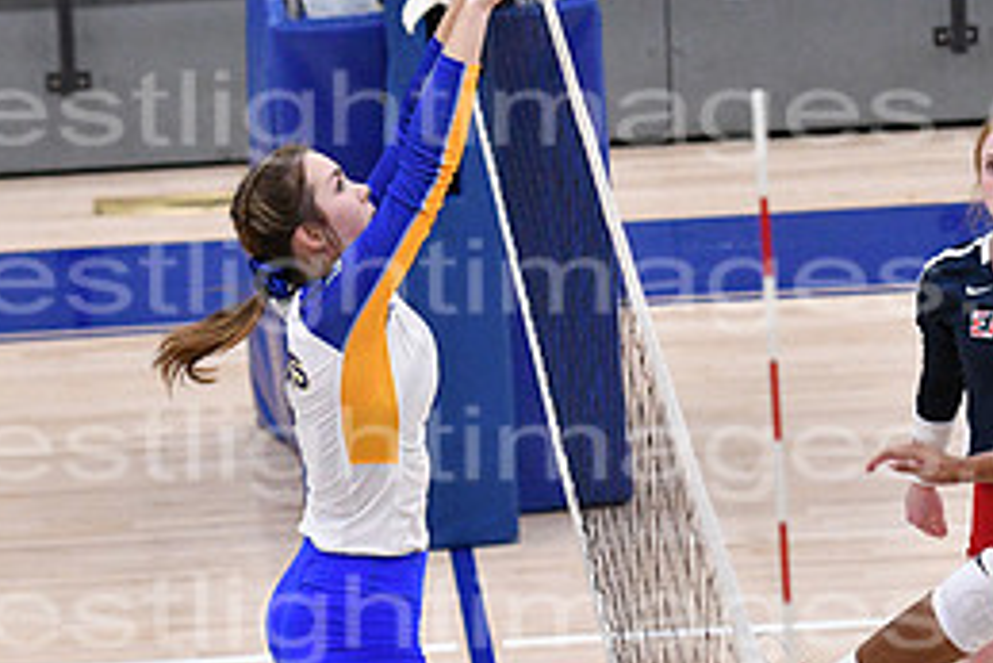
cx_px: 406
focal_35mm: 370
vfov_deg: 3.7
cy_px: 370
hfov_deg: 5.6
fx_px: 10211
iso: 6400
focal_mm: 110
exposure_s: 1/1000
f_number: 3.2
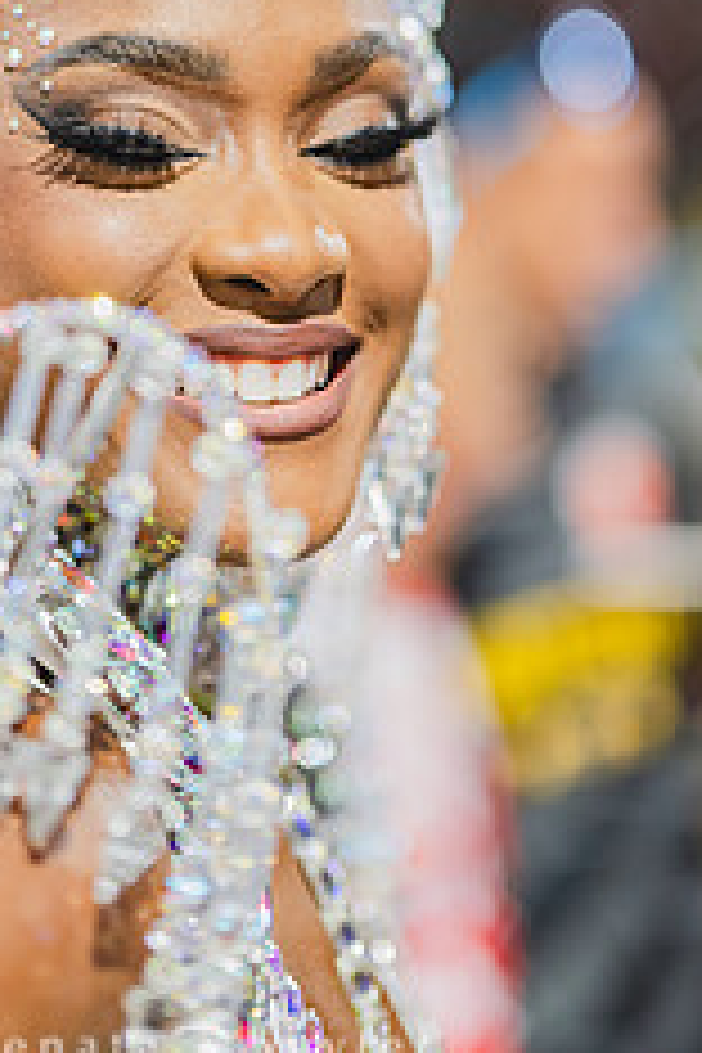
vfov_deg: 20.8
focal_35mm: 96
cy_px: 117
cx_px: 198
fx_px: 2808
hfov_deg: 14.2
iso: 1600
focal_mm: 50
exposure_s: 1/1000
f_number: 1.2
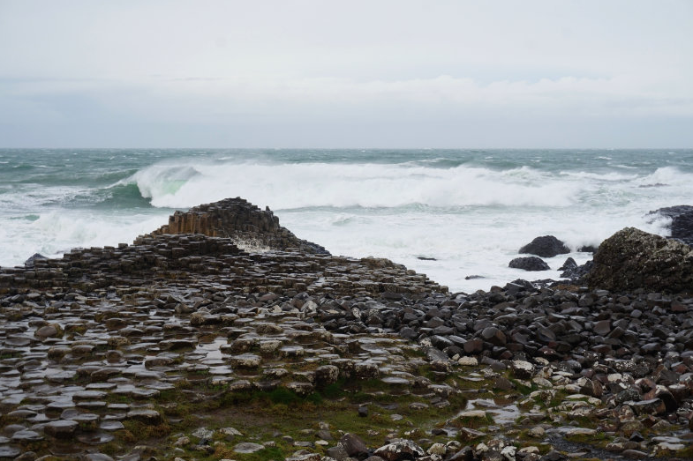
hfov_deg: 37.2
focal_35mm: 54
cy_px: 233
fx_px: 1030
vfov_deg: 25.3
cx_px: 344
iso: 100
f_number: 10
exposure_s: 1/80
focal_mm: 35
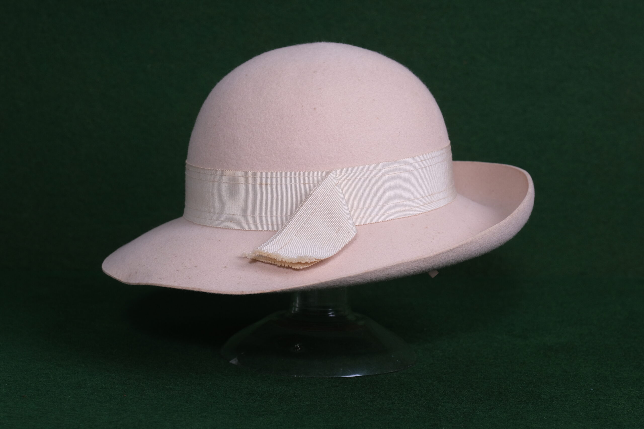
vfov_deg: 16.5
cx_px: 322
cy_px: 214
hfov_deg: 24.5
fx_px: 1485
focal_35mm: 83
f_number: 7.1
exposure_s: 1/125
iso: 1250
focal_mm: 55
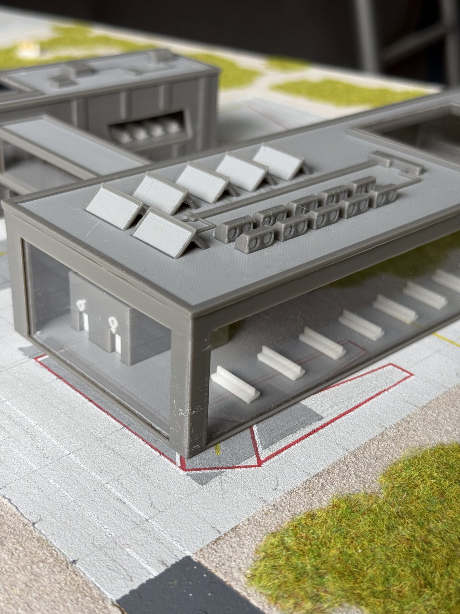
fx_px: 850
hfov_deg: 30.3
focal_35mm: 48
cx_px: 230
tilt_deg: -27.2
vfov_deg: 39.7
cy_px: 307
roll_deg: -2.2
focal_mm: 6.76
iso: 100
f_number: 1.78
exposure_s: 1/120
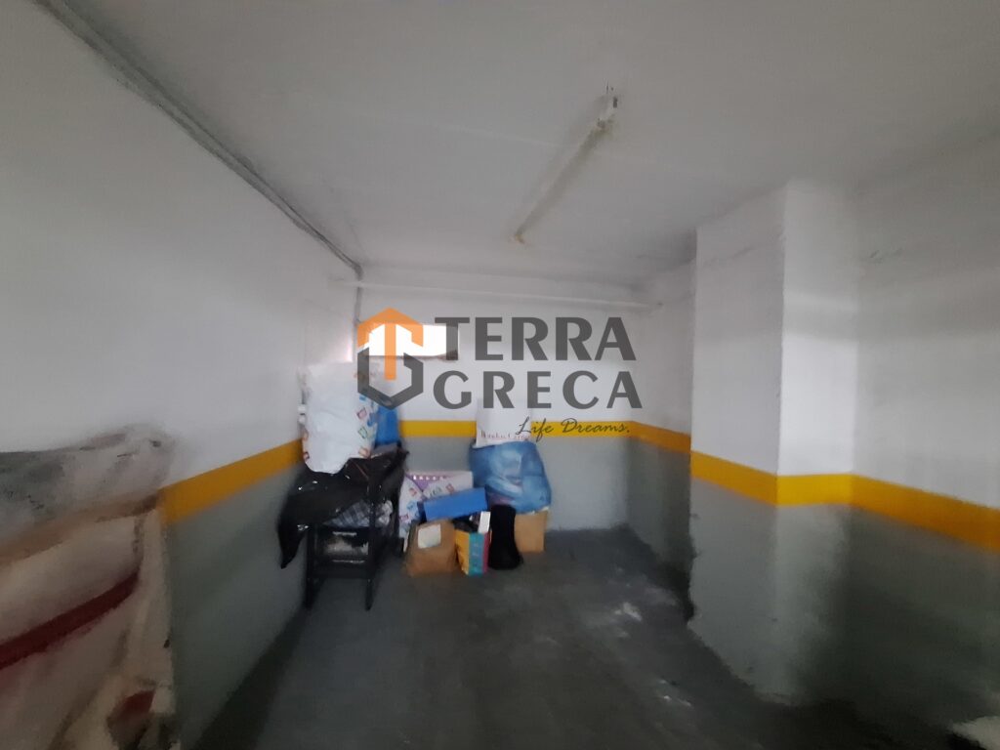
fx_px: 376
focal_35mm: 13
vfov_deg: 89.9
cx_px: 500
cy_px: 375
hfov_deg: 106.2
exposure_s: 1/17
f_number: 2.2
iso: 800
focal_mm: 1.74
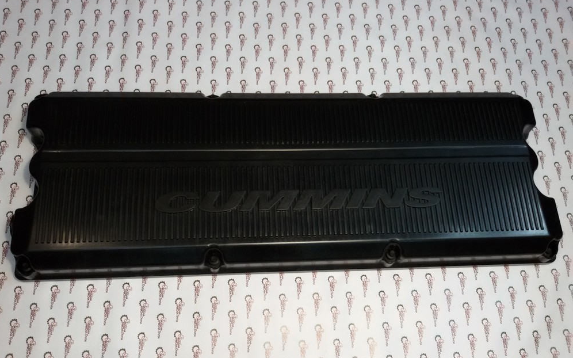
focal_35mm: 33
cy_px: 207
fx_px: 515
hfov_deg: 58.2
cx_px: 286
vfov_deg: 38.2
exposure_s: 1/33
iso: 100
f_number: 2.4
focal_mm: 2.93
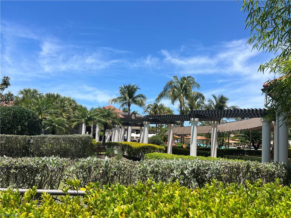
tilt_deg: +6.1
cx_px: 146
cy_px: 109
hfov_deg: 67.3
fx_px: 219
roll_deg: -3.6
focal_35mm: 26
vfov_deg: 53.1
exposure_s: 1/4630
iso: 50
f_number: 1.5
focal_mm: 5.7
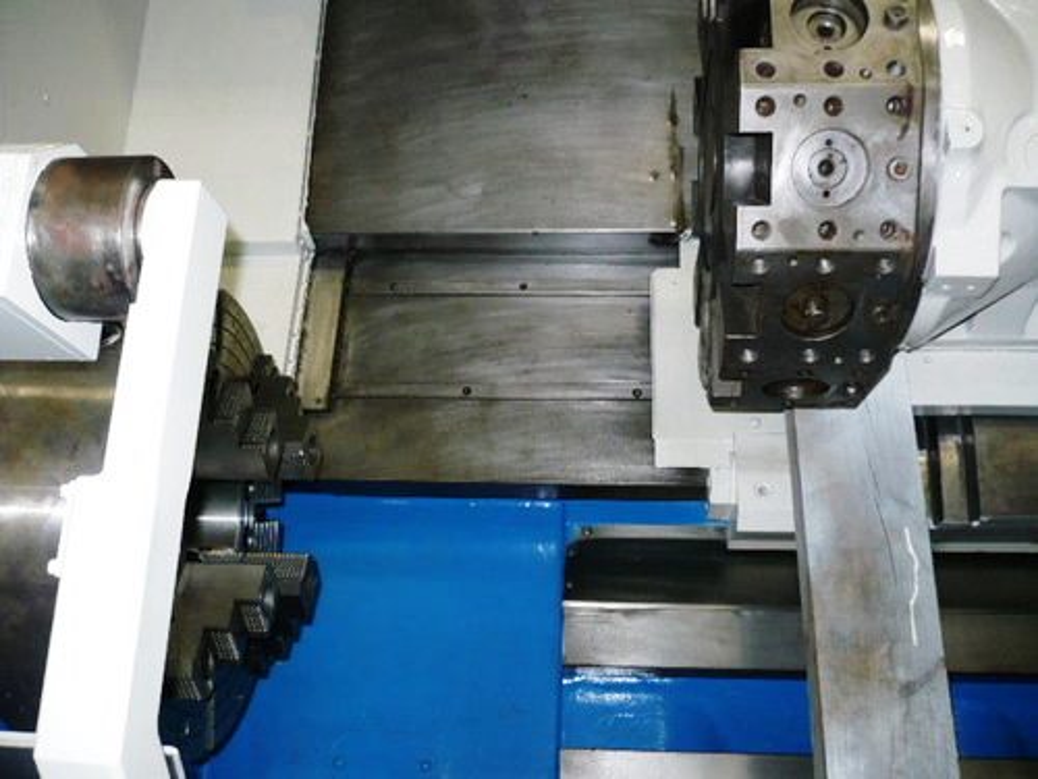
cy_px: 390
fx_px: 1050
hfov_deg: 52.6
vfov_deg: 40.7
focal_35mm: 35
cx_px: 519
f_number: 2.8
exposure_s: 1/30
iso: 100
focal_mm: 5.8
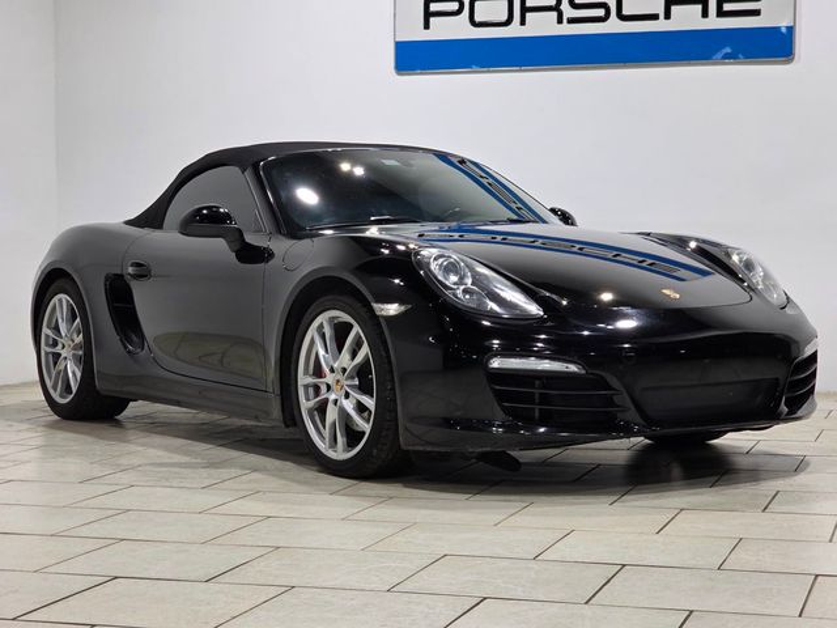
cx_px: 418
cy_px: 314
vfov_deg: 21.3
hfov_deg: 28.2
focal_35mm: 69
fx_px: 1668
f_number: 2.4
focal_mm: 7.9
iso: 125
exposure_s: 1/120
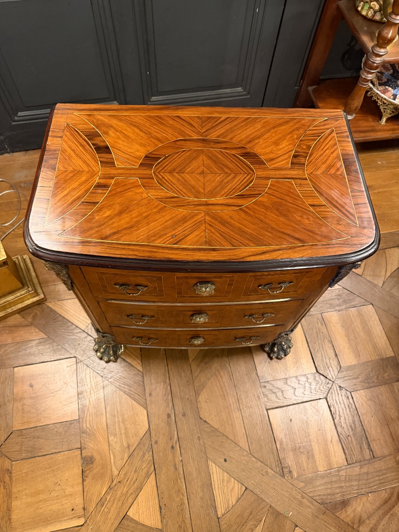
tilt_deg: -62.6
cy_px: 266
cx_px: 200
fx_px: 369
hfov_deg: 56.8
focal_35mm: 24
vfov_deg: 71.6
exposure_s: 1/33
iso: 640
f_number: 1.78
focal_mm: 6.76
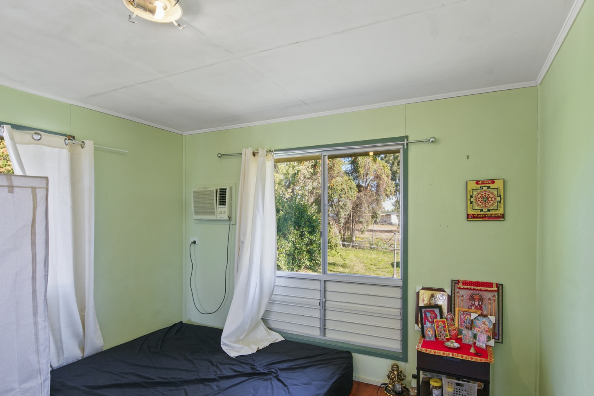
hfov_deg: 86.8
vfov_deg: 64.4
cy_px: 217
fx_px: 314
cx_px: 310
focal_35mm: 19
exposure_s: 1/13
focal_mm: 15
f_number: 8
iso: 800
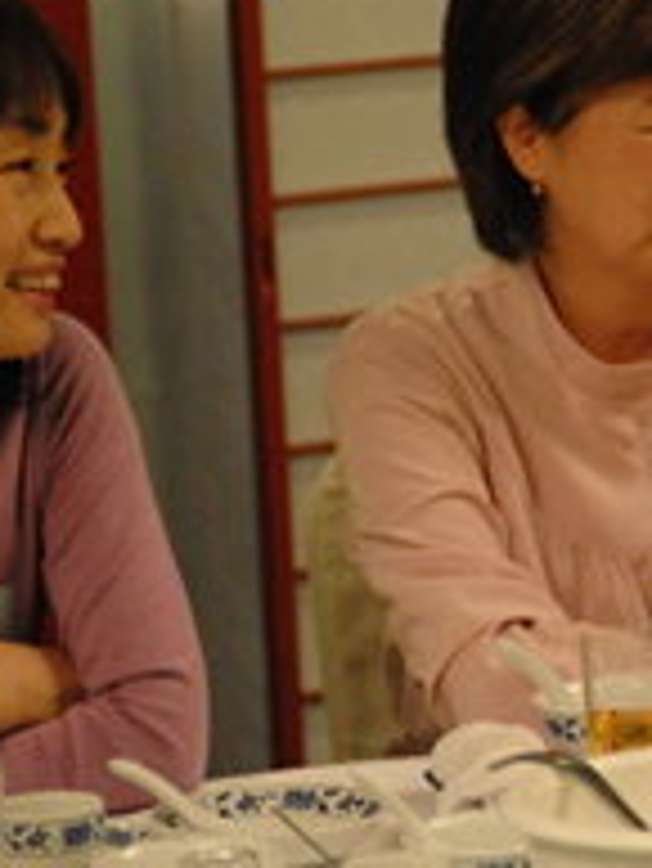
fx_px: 5594
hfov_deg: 6.6
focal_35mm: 223
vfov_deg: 8.9
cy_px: 315
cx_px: 940
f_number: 2.8
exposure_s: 1/200
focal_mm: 70
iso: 6400
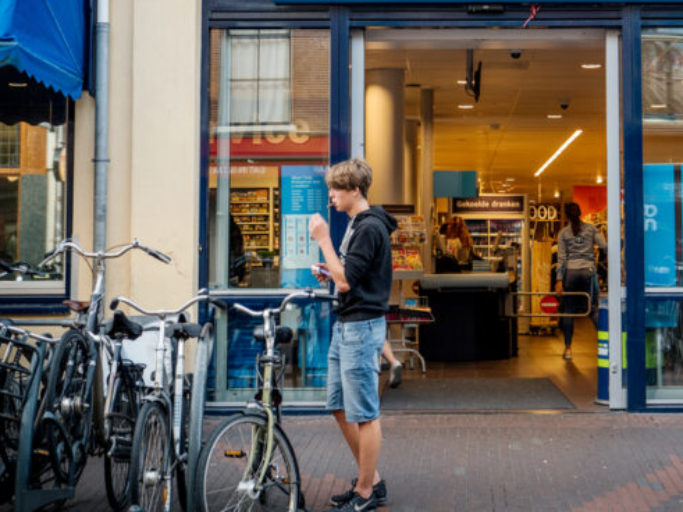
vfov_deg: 20.3
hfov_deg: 26.8
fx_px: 1420
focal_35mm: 72
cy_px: 159
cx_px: 474
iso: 160
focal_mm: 23
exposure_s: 1/100
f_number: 3.4
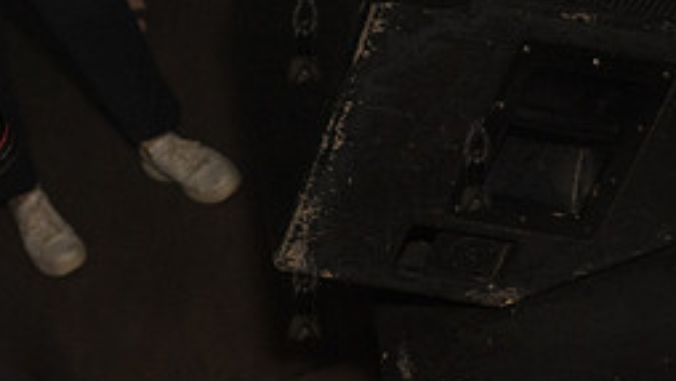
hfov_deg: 23.4
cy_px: 164
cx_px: -40
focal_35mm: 86
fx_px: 1542
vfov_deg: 14.1
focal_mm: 36
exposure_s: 1/320
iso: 2000
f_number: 4
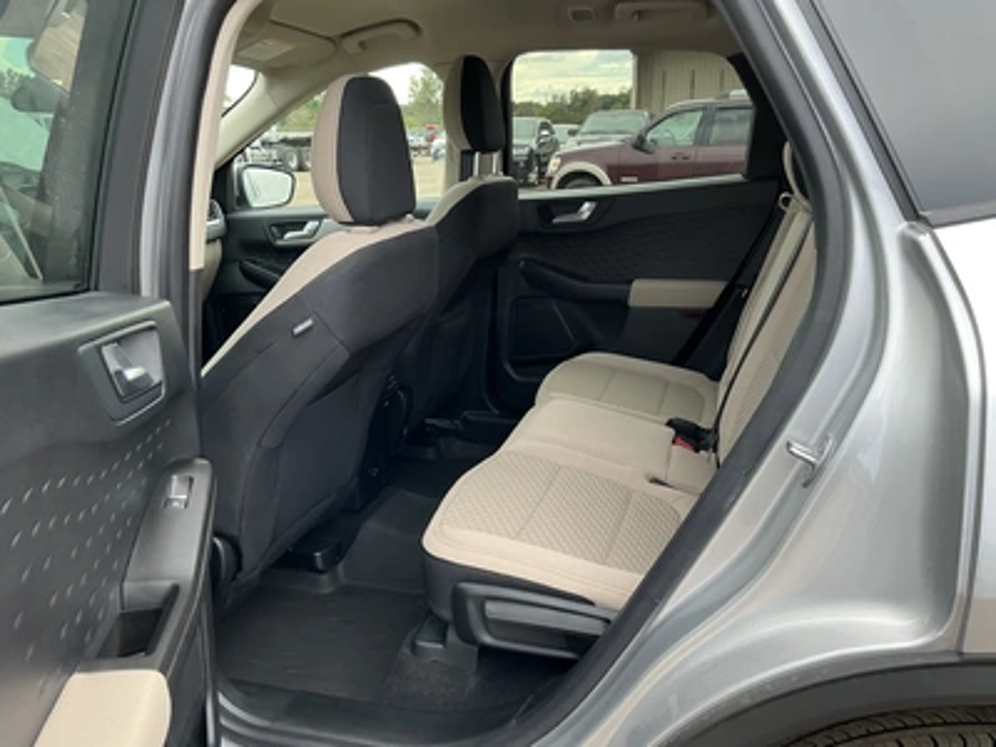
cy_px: 374
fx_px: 806
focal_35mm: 28
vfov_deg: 49.7
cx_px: 498
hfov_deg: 63.4
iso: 20
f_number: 1.8
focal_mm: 3
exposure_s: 1/122
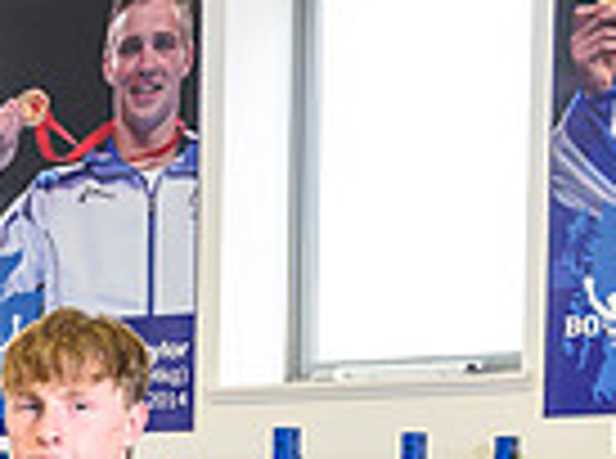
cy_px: 798
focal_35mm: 159
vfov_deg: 8.9
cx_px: -529
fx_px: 2822
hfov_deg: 11.5
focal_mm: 29.5
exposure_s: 1/125
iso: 800
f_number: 5.6
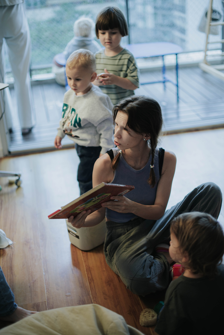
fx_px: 466
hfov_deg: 27.0
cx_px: 112
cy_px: 168
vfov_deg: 39.6
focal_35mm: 50
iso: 80
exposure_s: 1/125
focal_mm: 50
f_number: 1.8
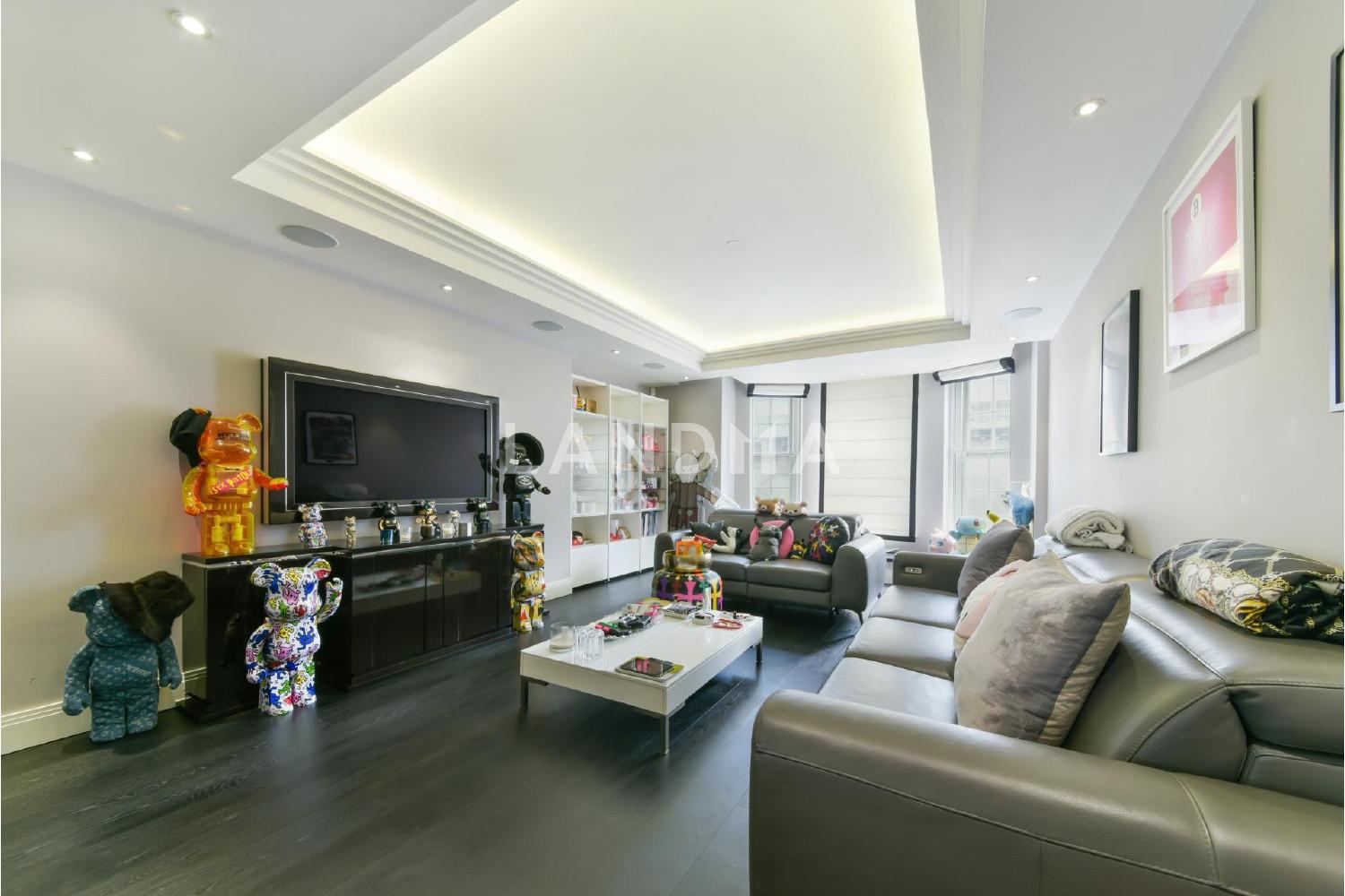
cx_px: 672
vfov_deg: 90.0
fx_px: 448
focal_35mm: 12
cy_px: 448
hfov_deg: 112.6
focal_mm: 12
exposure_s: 1.3
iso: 200
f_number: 16
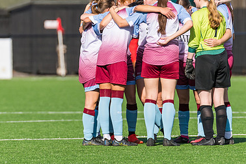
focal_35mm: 690
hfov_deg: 3.0
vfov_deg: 2.0
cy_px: 70
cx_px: 124
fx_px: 4715
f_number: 4
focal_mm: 300
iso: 200
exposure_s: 1/2000
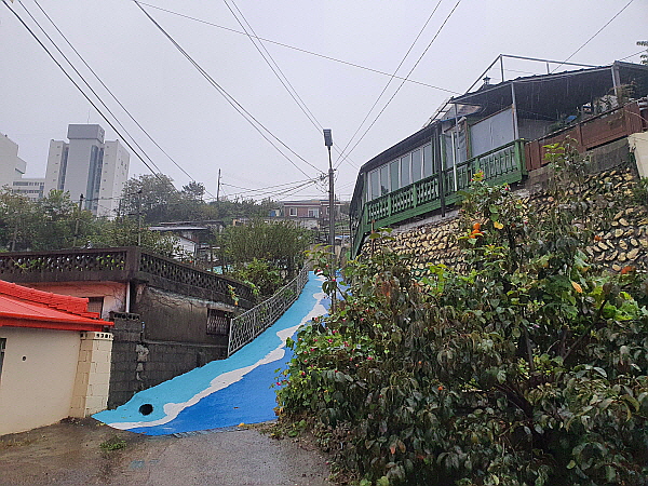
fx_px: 487
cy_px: 243
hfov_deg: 67.3
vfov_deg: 53.1
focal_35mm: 26
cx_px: 324
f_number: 2.4
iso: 160
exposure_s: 1/120
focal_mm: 4.3
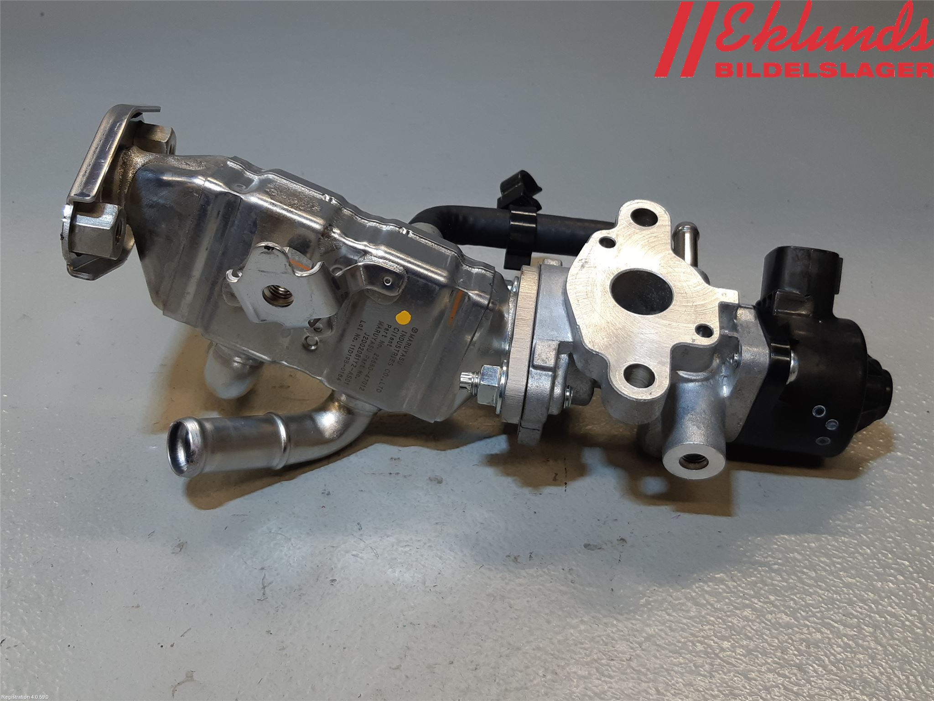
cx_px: 467
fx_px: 702
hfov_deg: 67.3
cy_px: 350
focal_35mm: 26
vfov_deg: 53.1
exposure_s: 1/100
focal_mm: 3.93
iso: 64
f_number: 1.7
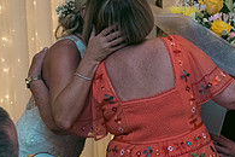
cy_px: 89
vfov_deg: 11.5
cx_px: 107
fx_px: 777
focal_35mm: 119
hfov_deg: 17.2
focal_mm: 40
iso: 800
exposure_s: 1/160
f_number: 3.5
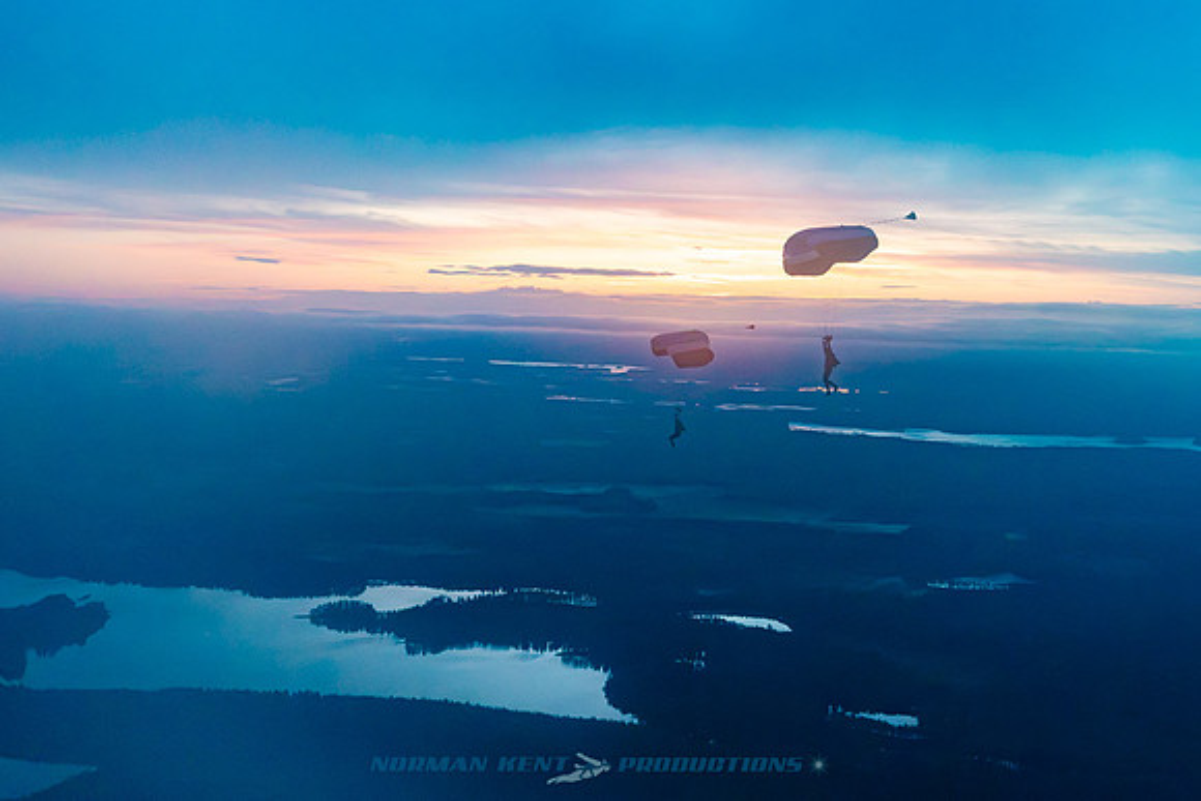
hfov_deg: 46.6
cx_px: 746
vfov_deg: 32.2
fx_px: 1381
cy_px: 303
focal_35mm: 41
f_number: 4
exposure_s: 1/1600
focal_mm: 27
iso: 6400
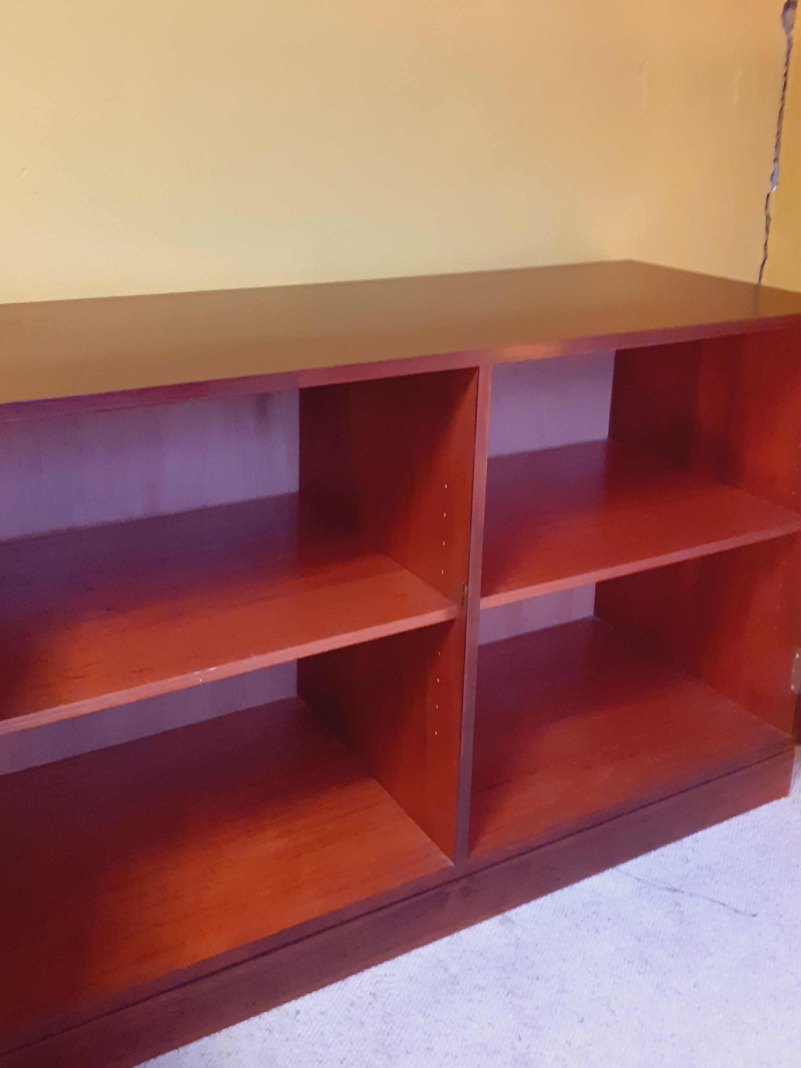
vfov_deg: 53.5
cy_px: 411
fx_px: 1049
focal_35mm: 34
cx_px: 345
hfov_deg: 41.7
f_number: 1.9
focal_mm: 3.6
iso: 400
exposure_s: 1/25
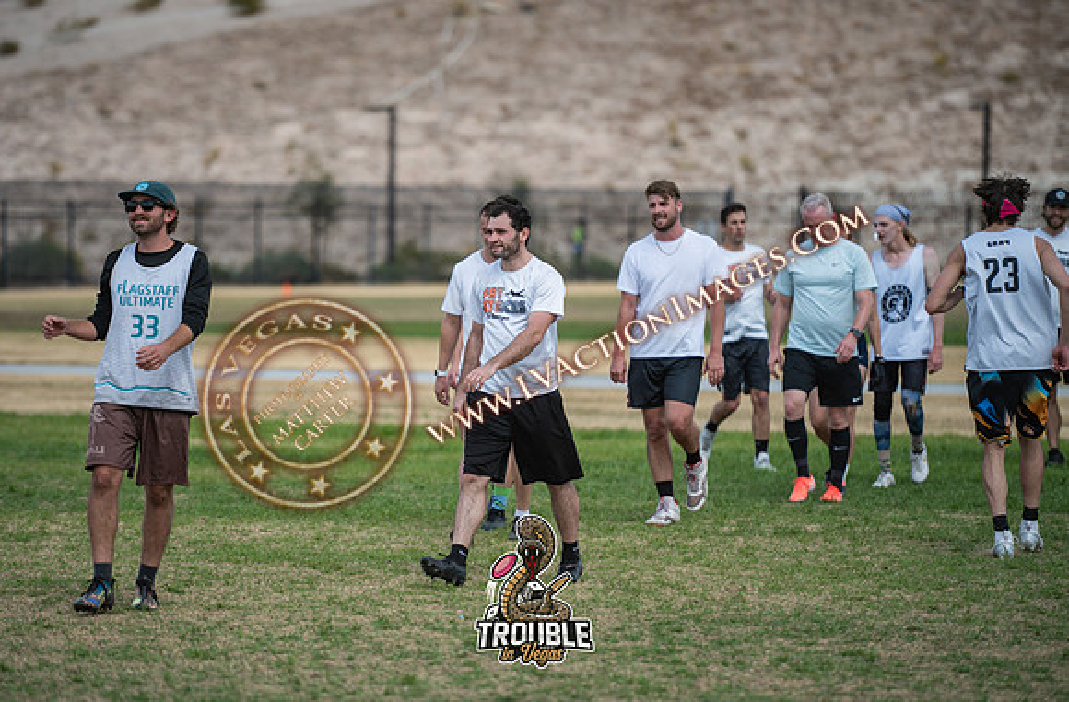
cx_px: 487
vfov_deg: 6.2
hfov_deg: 9.4
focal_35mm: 221
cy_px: 376
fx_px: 6518
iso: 160
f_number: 3.2
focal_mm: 200
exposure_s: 1/3200
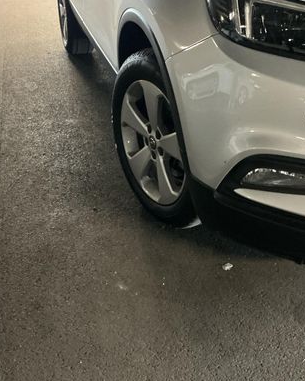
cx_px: 151
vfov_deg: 42.7
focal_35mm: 43
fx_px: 485
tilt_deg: -26.2
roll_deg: -0.6
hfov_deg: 34.9
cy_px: 155
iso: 400
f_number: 1.8
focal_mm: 3
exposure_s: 1/25
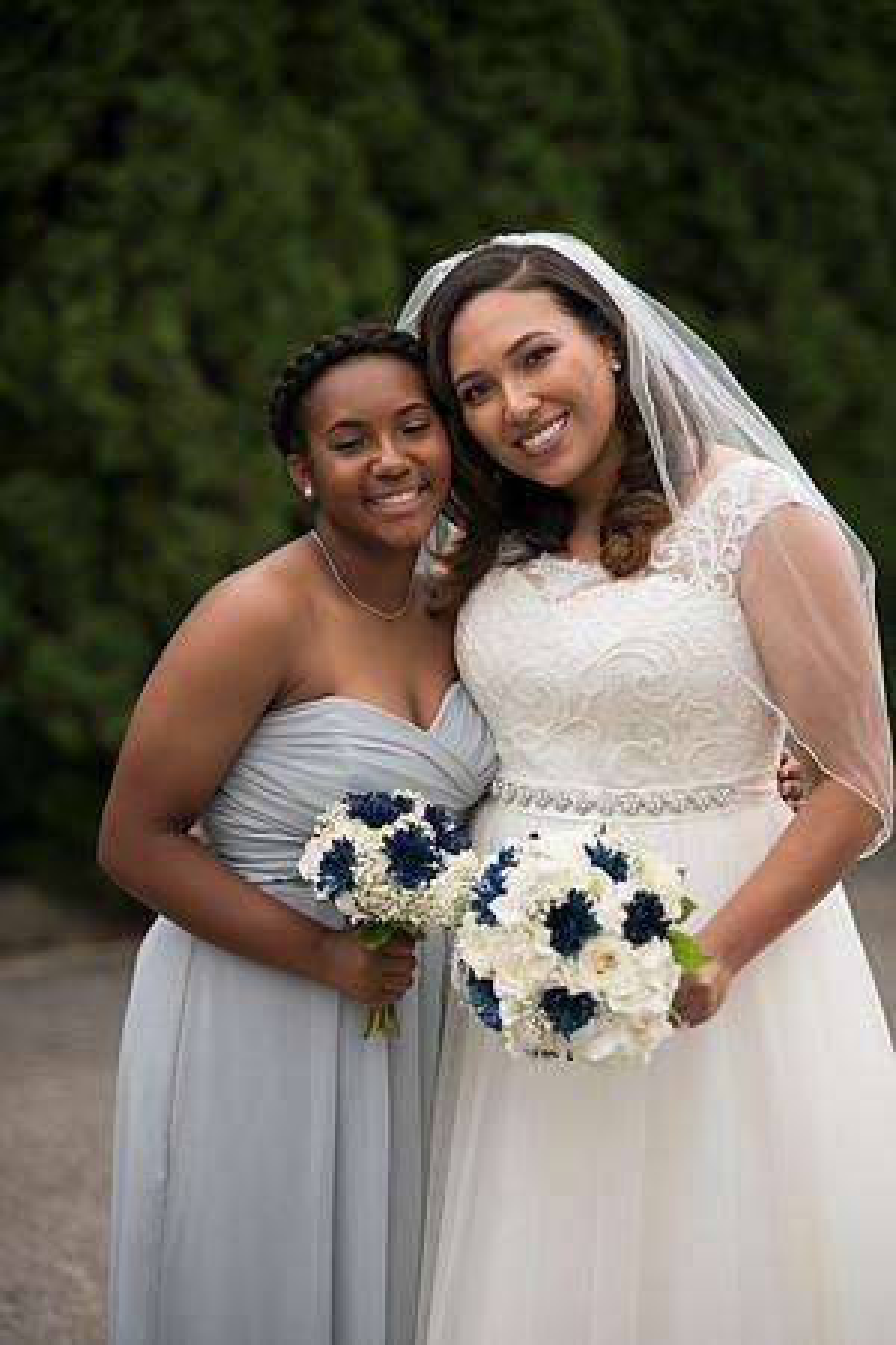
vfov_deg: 23.9
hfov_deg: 16.1
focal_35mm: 85
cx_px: 448
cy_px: 672
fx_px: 3173
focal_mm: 85
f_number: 2.2
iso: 125
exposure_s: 1/200
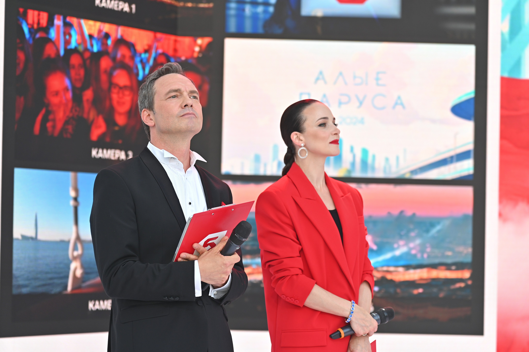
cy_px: 176
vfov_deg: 14.1
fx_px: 1424
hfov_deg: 21.0
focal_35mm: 97
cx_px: 264
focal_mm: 97
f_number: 2.7
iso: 100
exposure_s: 1/200
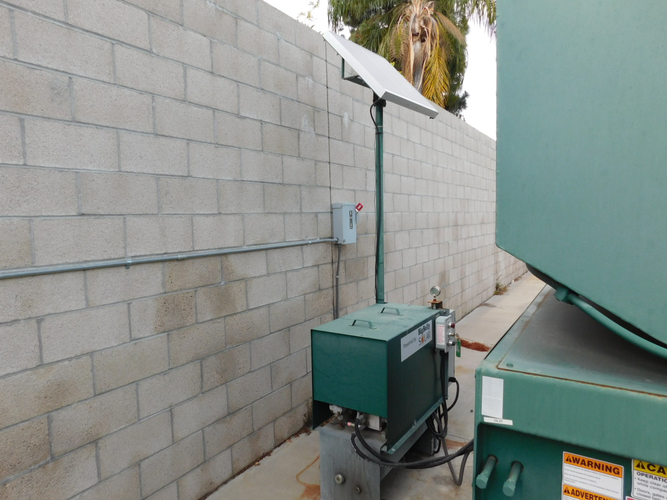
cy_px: 250
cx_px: 334
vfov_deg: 58.9
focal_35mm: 23
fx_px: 443
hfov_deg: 73.9
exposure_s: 1/640
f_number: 3
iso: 125
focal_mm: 4
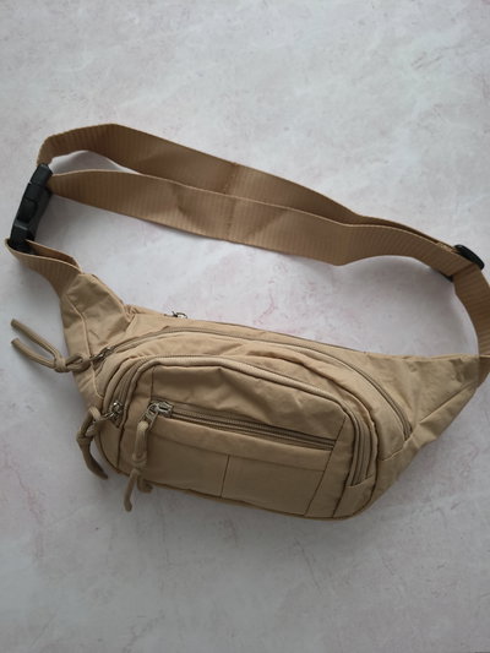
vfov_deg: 71.6
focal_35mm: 24
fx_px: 453
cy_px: 326
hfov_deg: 56.8
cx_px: 245
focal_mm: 5.56
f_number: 1.8
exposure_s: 1/50
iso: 485
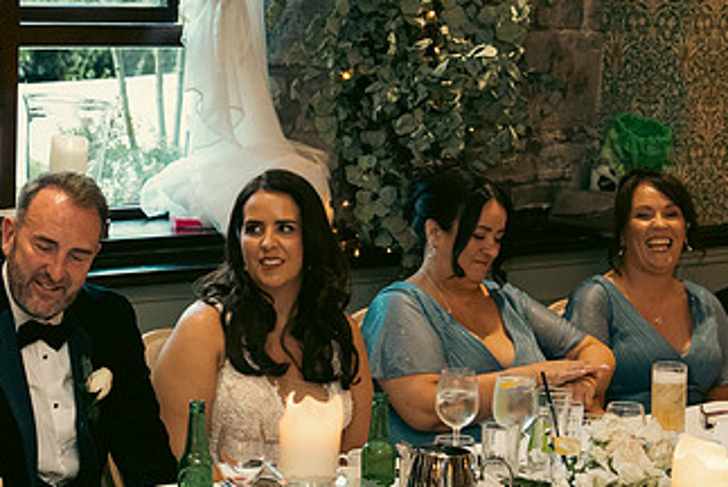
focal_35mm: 113
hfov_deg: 17.9
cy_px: 276
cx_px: 117
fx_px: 2287
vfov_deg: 12.1
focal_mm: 42
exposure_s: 1/160
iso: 2500
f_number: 3.5
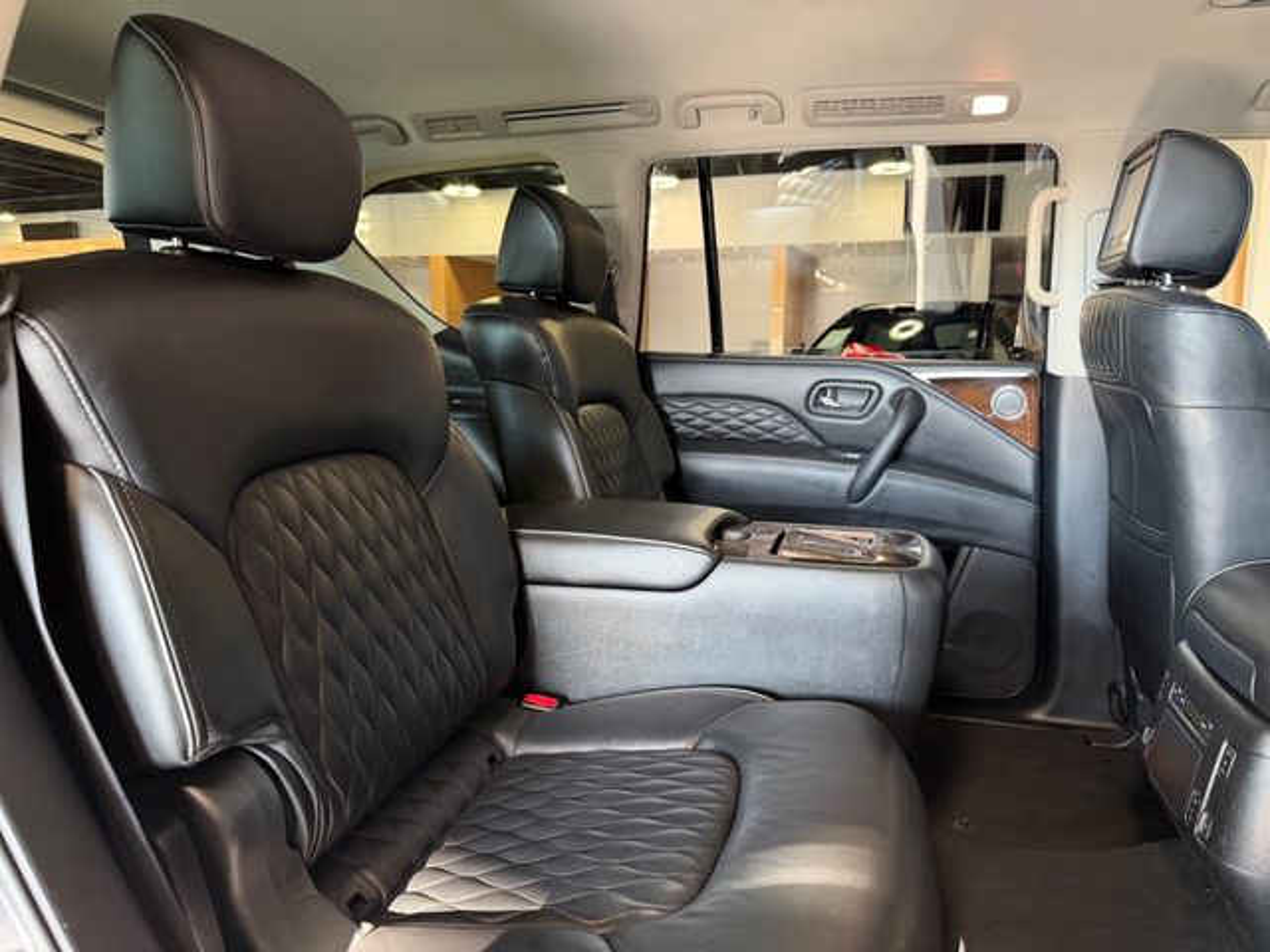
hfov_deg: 71.6
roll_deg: -0.2
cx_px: 635
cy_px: 476
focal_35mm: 24
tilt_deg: -7.8
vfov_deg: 56.8
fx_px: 881
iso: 320
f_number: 1.78
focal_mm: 6.76
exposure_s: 1/60
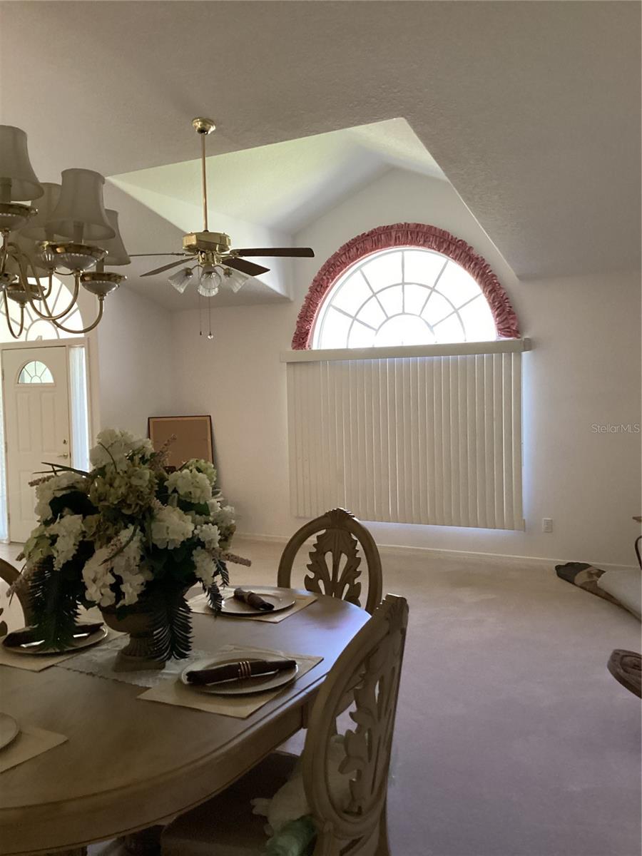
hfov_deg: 45.4
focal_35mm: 31
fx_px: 767
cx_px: 321
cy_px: 428
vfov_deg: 58.4
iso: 400
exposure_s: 1/40
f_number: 2.4
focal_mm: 3.3
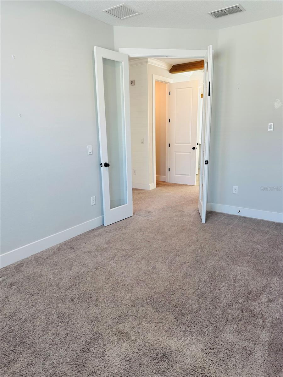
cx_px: 142
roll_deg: +1.6
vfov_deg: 71.6
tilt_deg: -12.9
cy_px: 188
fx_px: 262
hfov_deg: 56.8
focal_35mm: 24
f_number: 1.78
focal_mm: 6.76
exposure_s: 1/120
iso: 160
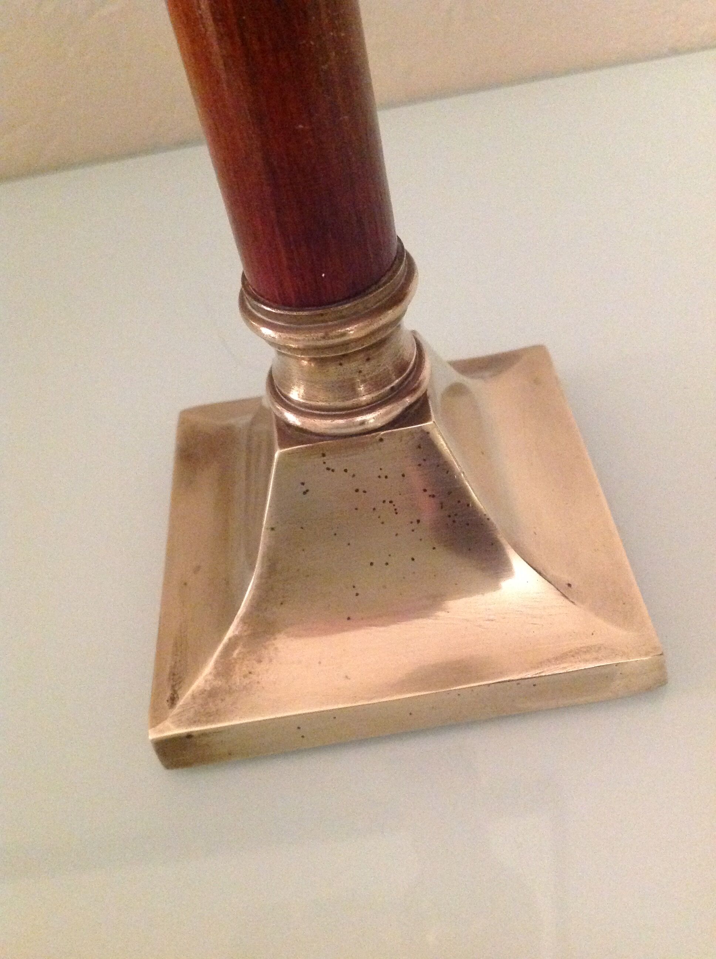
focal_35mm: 35
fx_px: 968
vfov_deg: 52.7
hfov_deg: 40.6
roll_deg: +14.8
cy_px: 480
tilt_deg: -42.8
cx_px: 358
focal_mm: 4.28
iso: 800
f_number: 2.4
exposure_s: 1/17
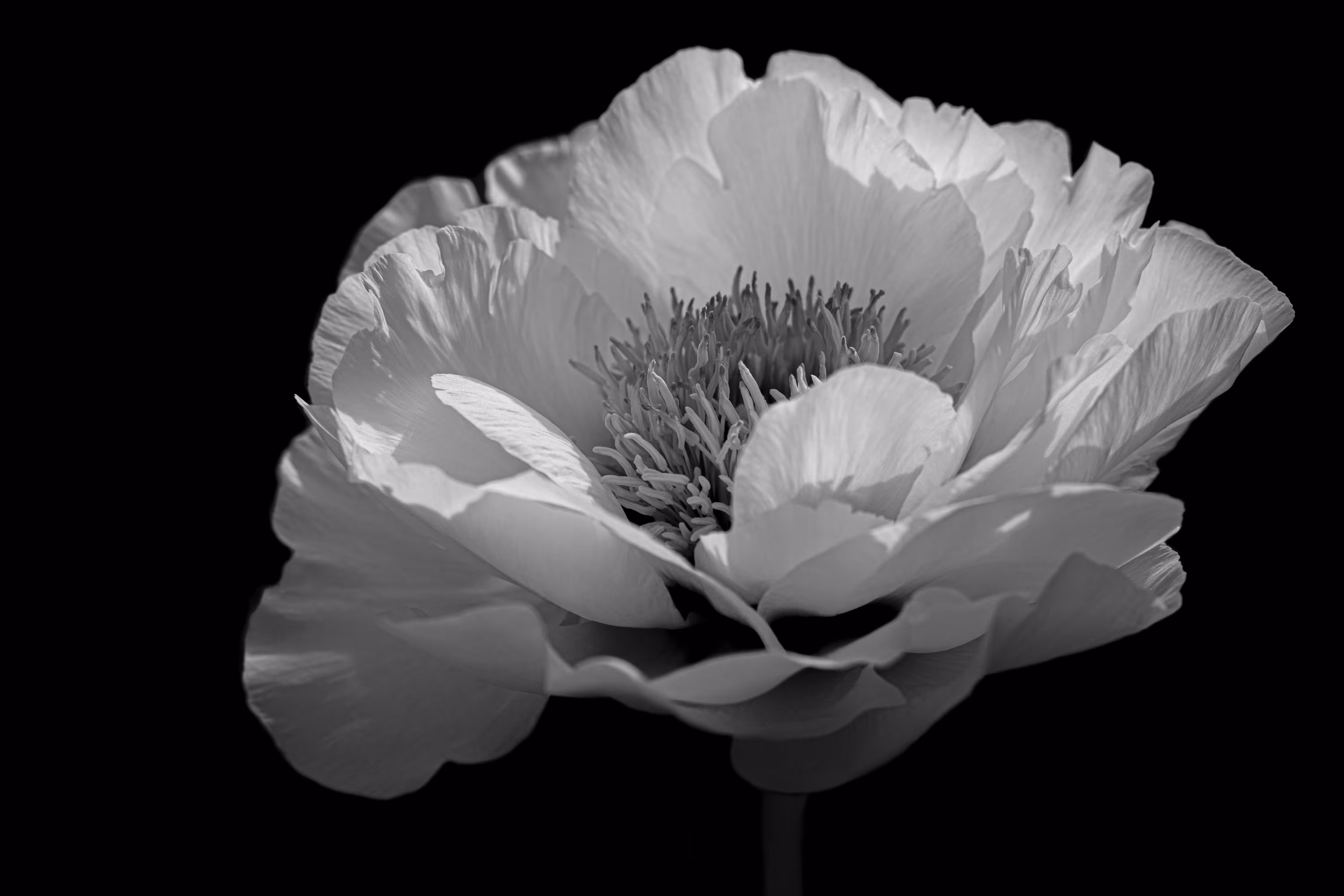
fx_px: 2800
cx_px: 672
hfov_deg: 27.0
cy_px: 448
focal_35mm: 75
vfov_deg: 18.2
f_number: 6.3
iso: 50
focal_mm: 75
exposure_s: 1/200
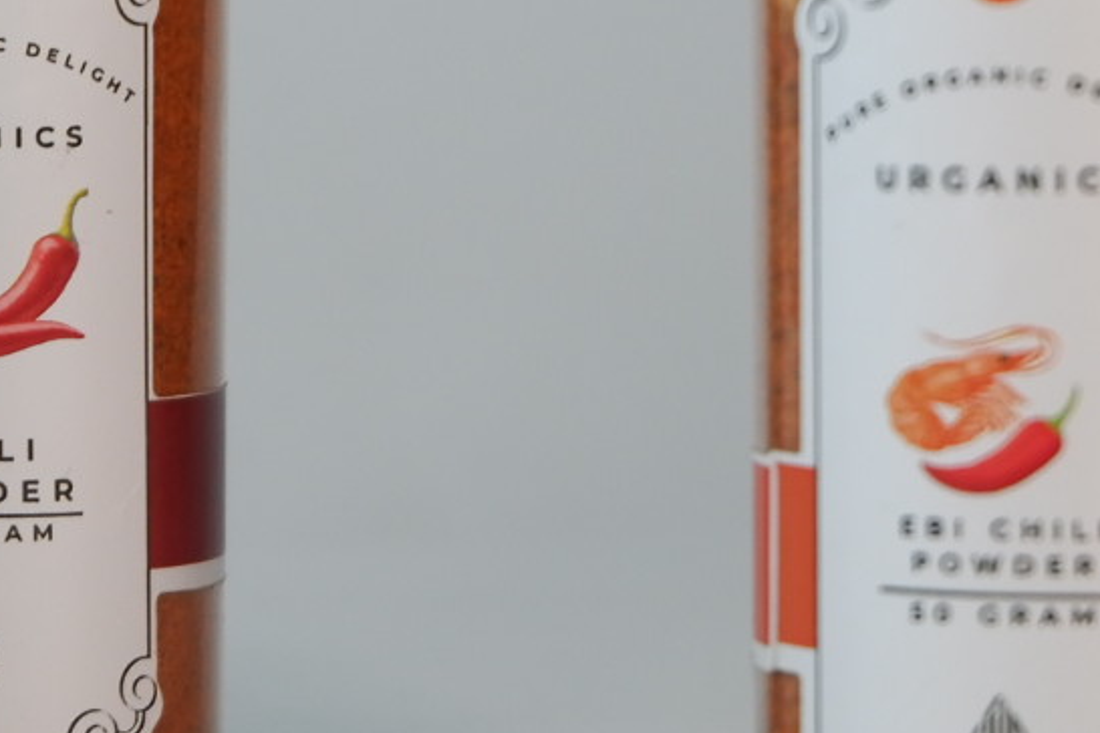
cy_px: 193
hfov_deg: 8.4
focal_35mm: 244
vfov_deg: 5.6
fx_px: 7455
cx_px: -44
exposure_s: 1/30
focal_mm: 50
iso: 400
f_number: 5.6
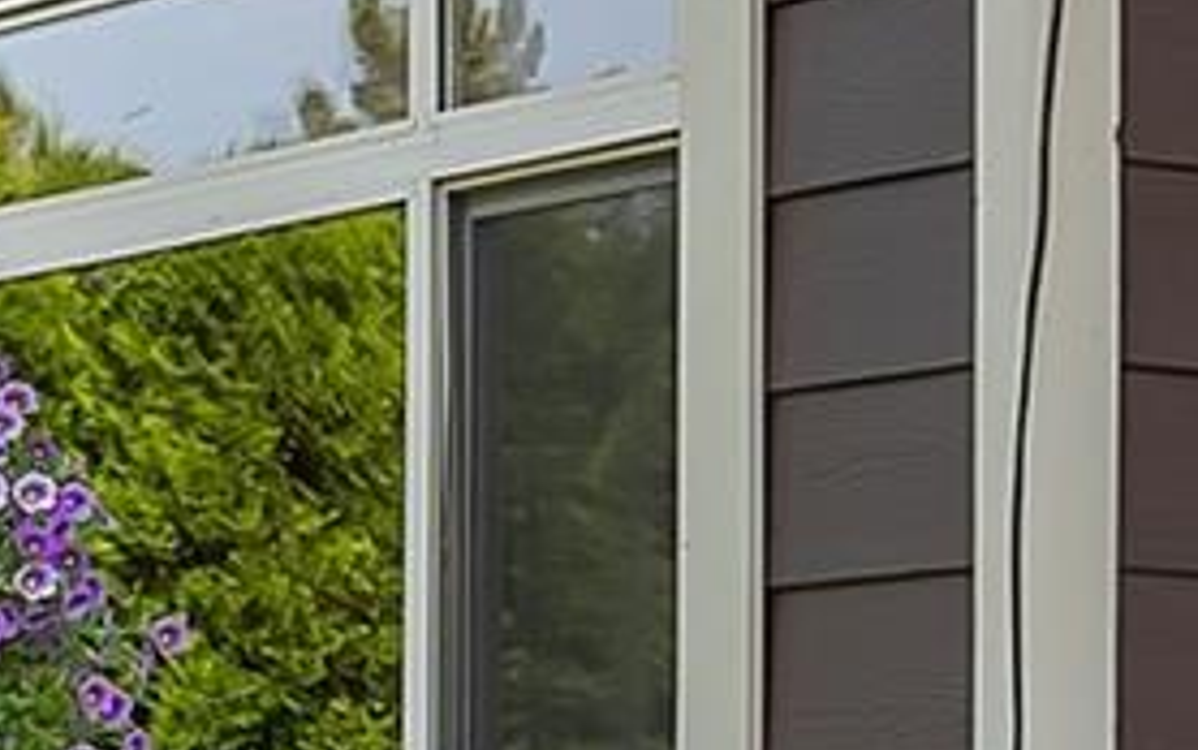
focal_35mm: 222
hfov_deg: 9.0
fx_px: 7243
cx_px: 2310
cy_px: 1196
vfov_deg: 5.9
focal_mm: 29.5
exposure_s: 1/100
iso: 100
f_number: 8
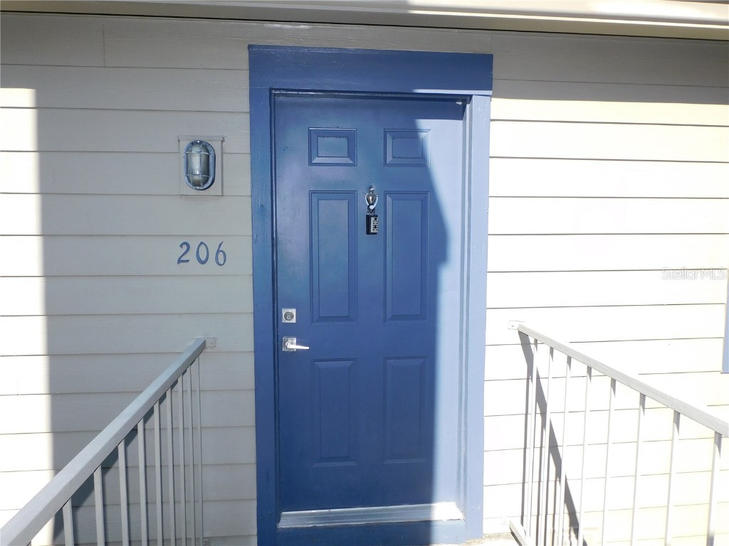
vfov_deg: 56.8
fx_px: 505
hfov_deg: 71.6
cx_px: 364
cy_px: 273
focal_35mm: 24
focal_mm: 4.3
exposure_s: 1/640
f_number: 3.3
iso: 125
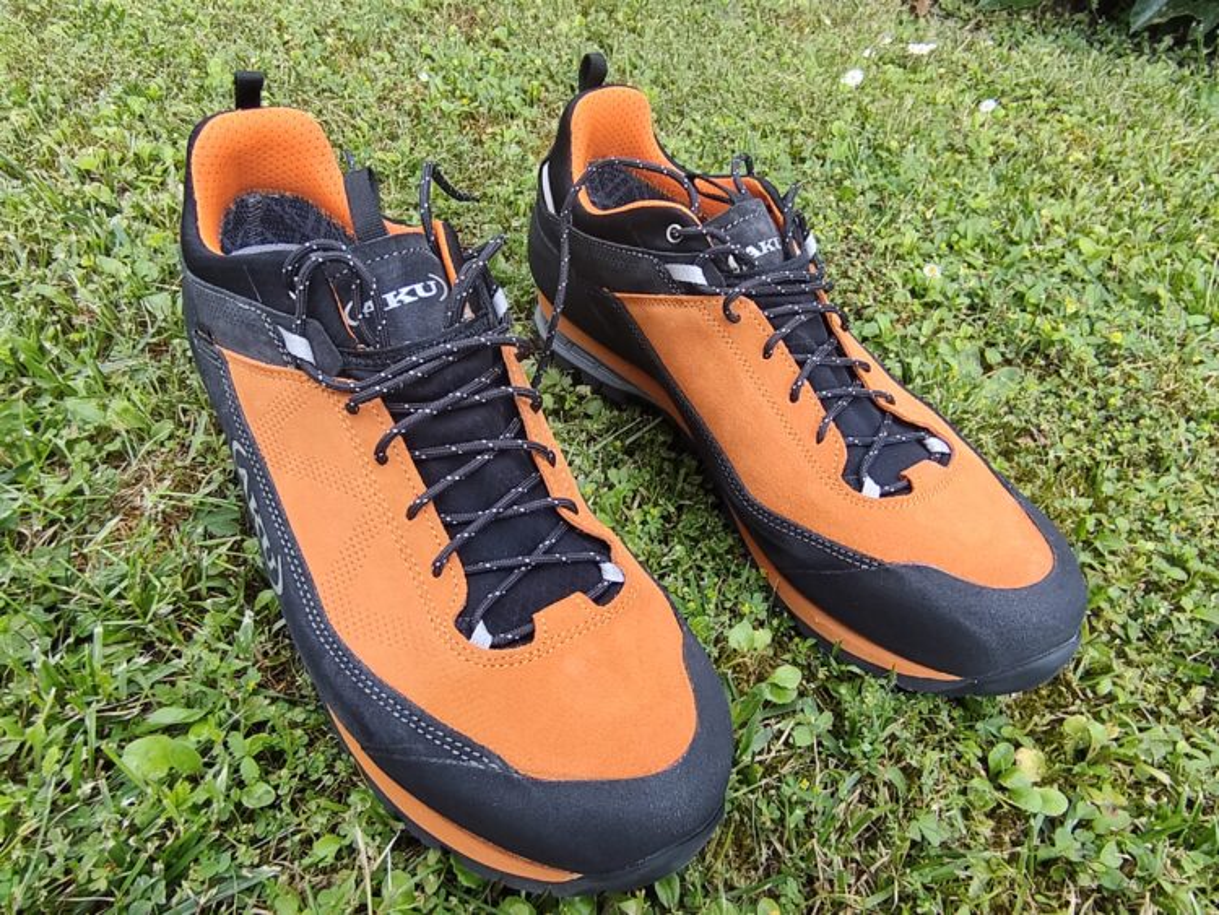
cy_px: 458
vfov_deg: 63.5
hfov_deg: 79.0
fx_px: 740
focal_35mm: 21
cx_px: 610
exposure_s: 1/100
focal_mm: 1.65
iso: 50
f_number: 2.2
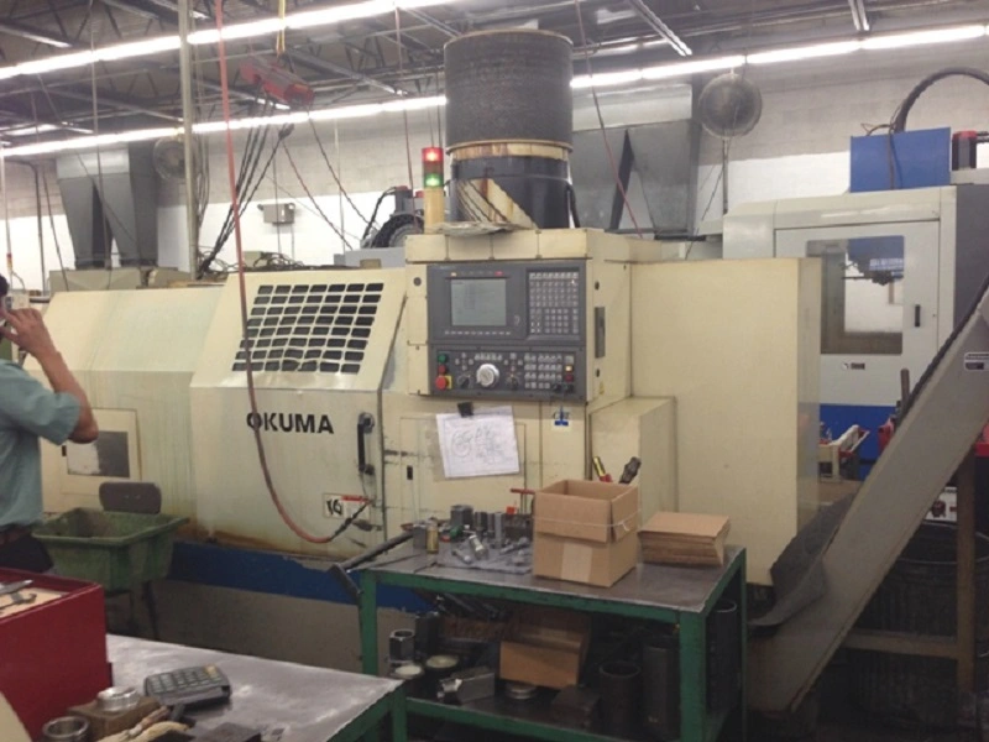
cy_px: 371
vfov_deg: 42.9
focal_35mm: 33
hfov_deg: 55.4
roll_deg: +3.0
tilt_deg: -3.5
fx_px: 943
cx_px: 494
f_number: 2.4
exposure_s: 1/20
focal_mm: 4.12
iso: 64
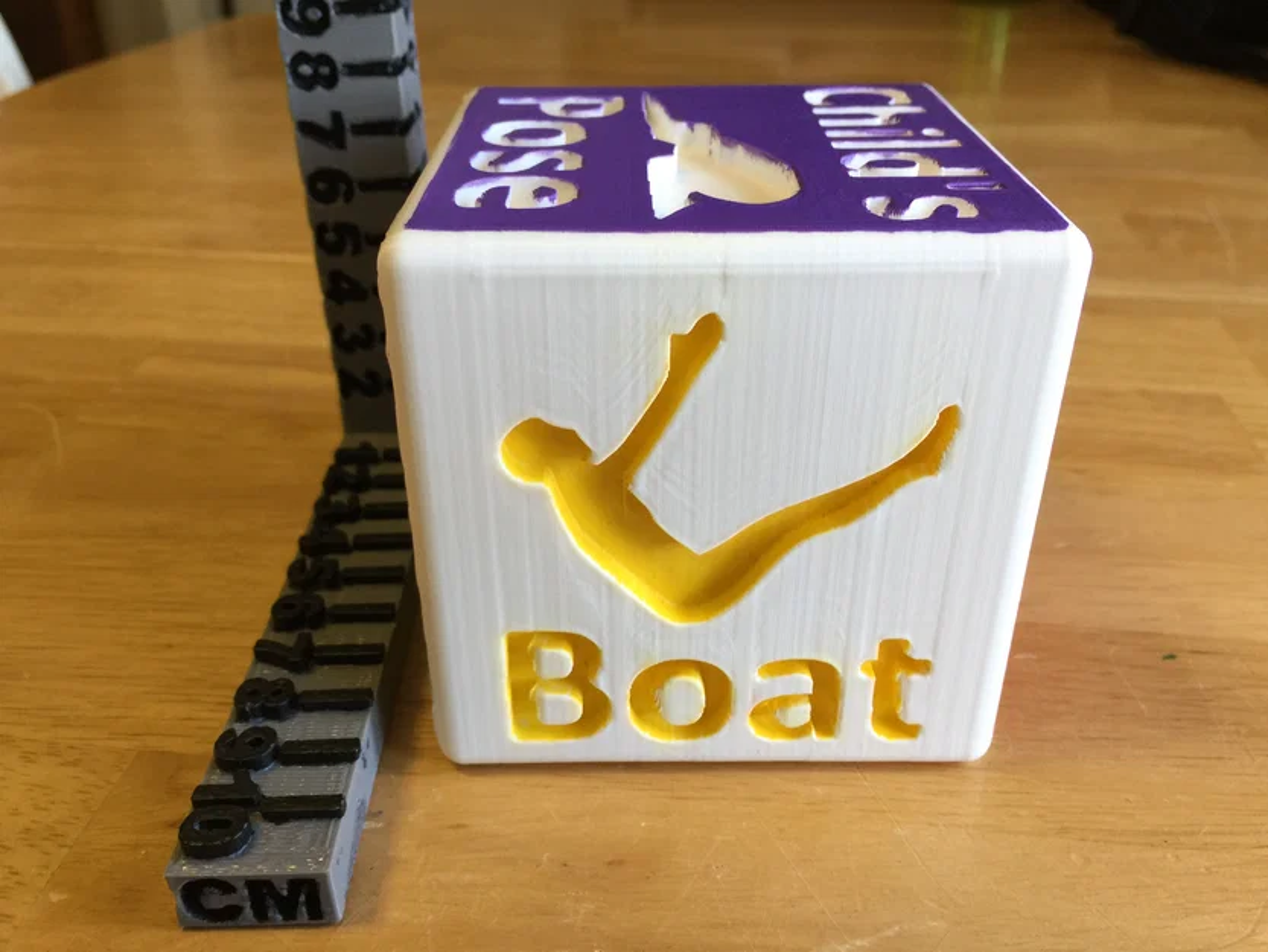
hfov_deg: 61.7
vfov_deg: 48.2
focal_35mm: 29
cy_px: 476
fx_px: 1062
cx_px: 634
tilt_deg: -28.7
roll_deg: +0.6
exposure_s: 1/17
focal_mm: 4.15
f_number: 2.2
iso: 40
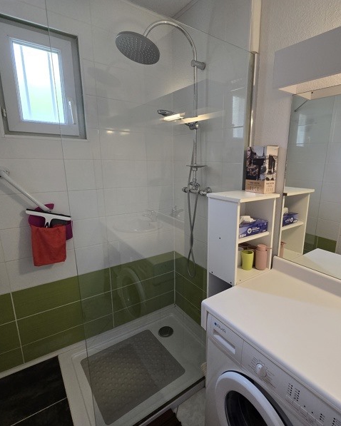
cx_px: 198
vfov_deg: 89.6
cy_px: 213
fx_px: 214
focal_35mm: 17
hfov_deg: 76.4
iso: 200
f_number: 2.2
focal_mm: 2.2
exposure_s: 1/60
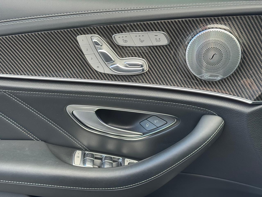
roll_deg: +1.9
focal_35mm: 48
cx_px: 131
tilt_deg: -23.6
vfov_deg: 30.3
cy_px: 98
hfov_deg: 39.7
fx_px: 363
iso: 50
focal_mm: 6.76
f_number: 1.78
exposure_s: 1/182
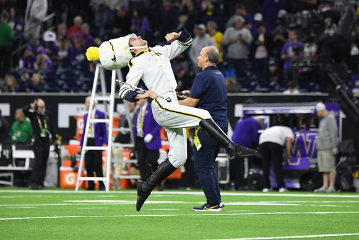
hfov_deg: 5.7
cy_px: 120
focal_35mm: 360
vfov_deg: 3.8
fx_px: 3591
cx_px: 180
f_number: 5.6
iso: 6400
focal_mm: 300
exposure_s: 1/800
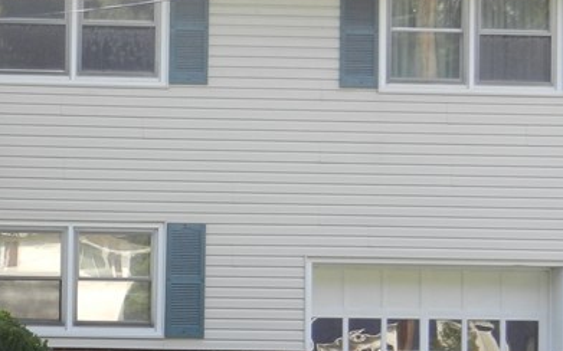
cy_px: 301
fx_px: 1917
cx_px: -24
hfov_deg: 16.3
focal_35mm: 125
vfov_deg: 10.4
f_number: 4.2
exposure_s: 1/160
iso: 160
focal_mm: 8.2
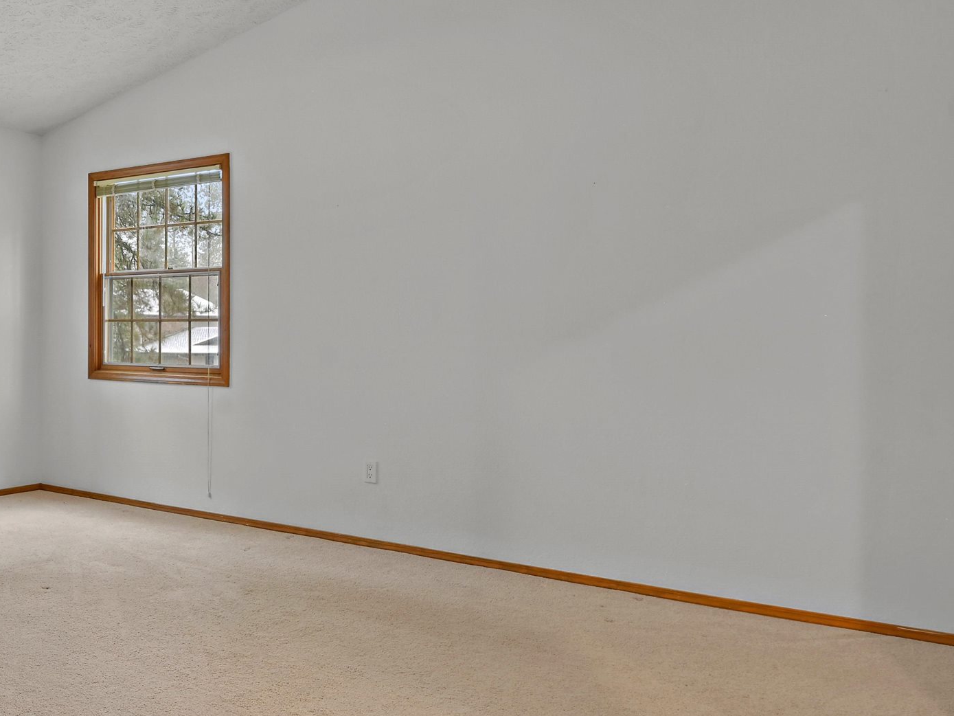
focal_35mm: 34
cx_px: 113
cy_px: 323
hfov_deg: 48.8
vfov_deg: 41.8
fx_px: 937
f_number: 8
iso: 400
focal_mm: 16
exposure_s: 2.5
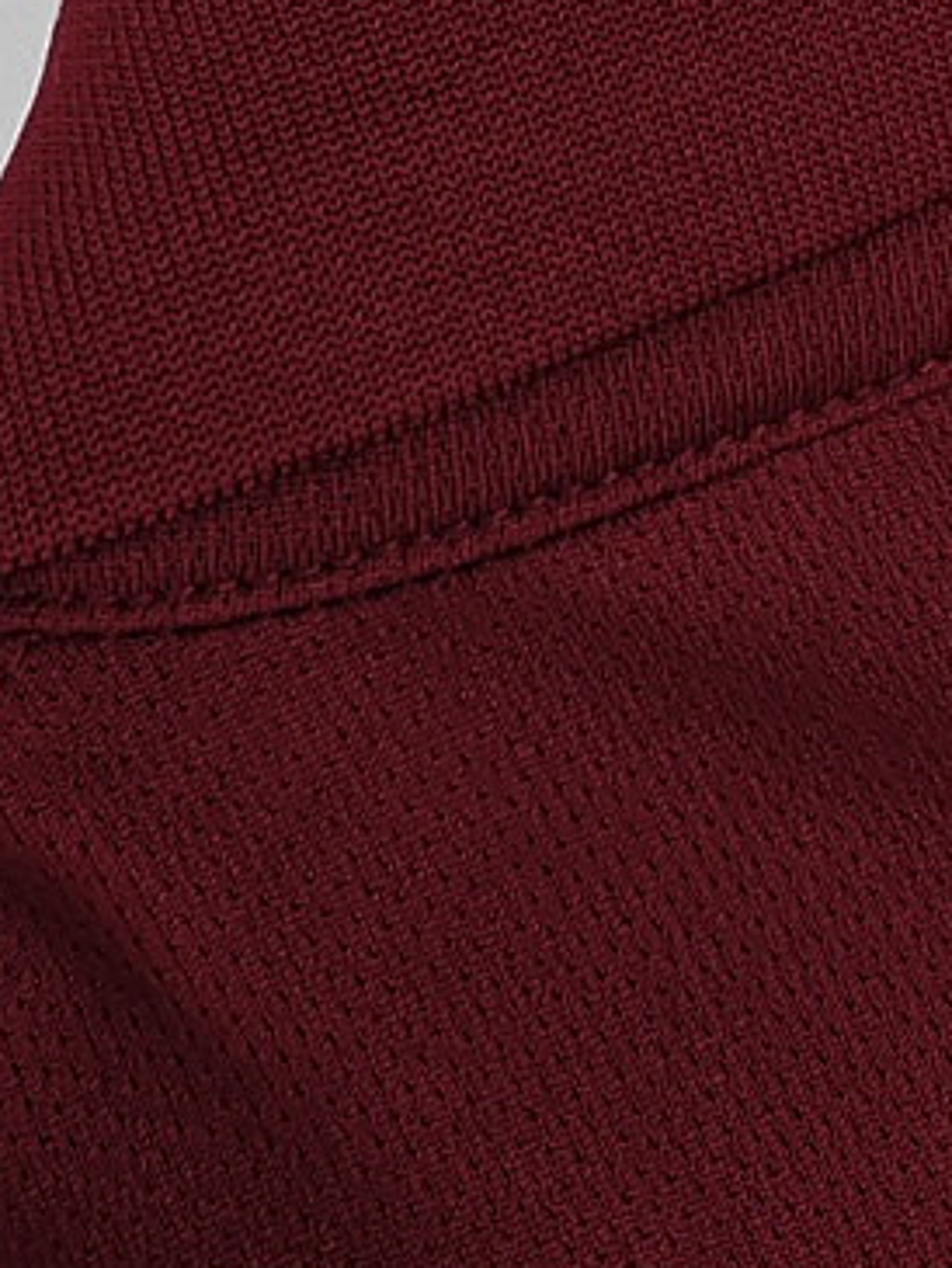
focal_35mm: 68
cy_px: 24
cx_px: 893
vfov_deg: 27.1
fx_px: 2492
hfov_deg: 21.1
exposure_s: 1/60
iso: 96
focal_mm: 2.59
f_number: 2.2
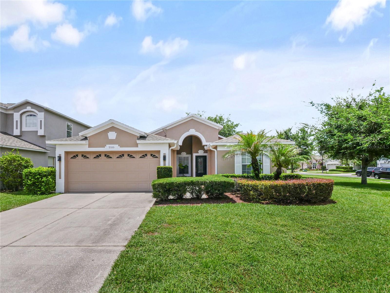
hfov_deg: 102.1
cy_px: 146
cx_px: 195
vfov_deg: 85.7
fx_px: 158
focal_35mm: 14
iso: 200
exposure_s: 1/640
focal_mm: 7
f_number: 10
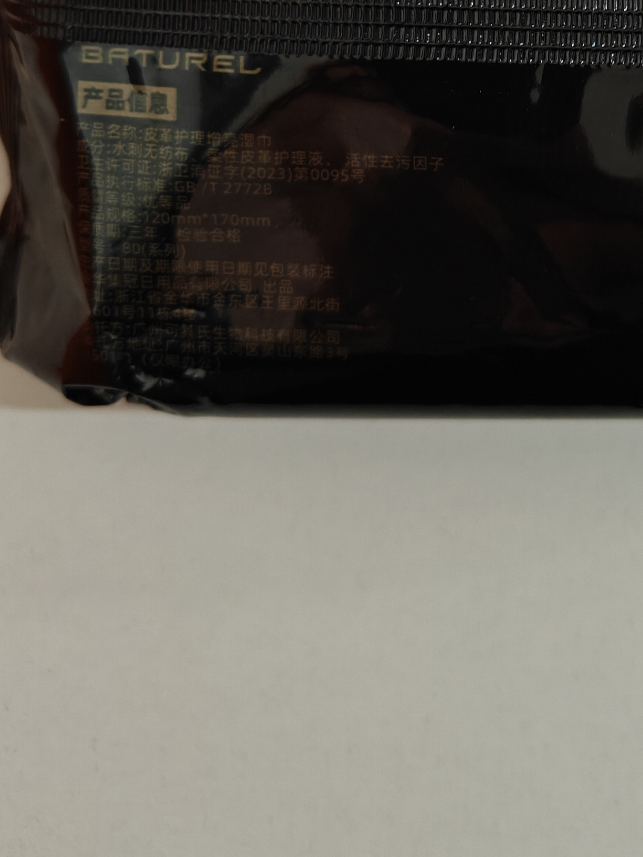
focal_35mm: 49
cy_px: 54
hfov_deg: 28.4
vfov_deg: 36.0
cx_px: 596
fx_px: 1213
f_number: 1.8
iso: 640
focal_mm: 5.59
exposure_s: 1/62
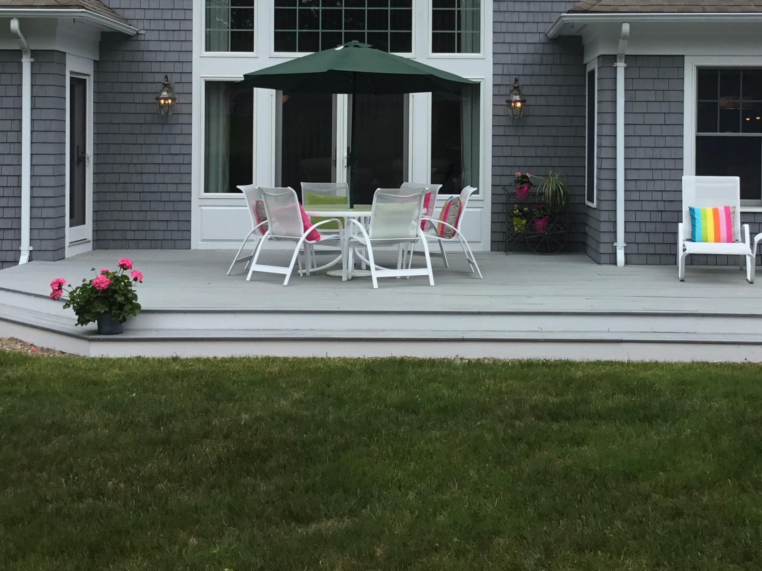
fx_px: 1145
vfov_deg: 27.7
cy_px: 149
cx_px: 444
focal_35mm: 52
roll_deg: +0.6
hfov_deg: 36.7
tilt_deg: -0.4
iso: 25
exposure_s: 1/1253
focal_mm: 3.3
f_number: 2.4
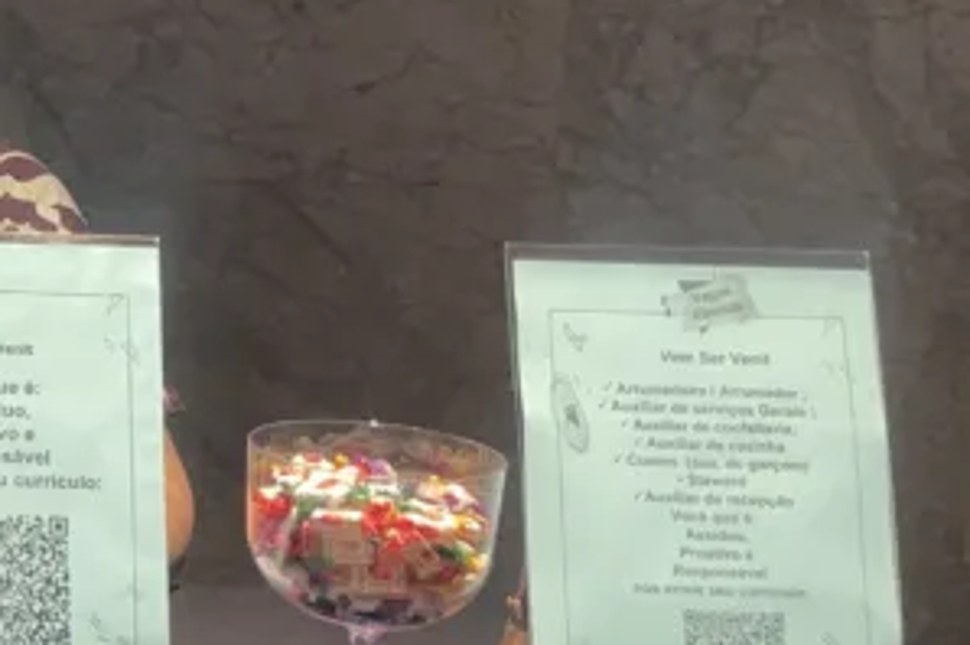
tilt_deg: -7.7
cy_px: 189
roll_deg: -2.0
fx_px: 2503
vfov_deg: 14.6
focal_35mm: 93
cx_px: -576
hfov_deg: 18.7
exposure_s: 1/17
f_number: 1.6
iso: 50
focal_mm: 4.2
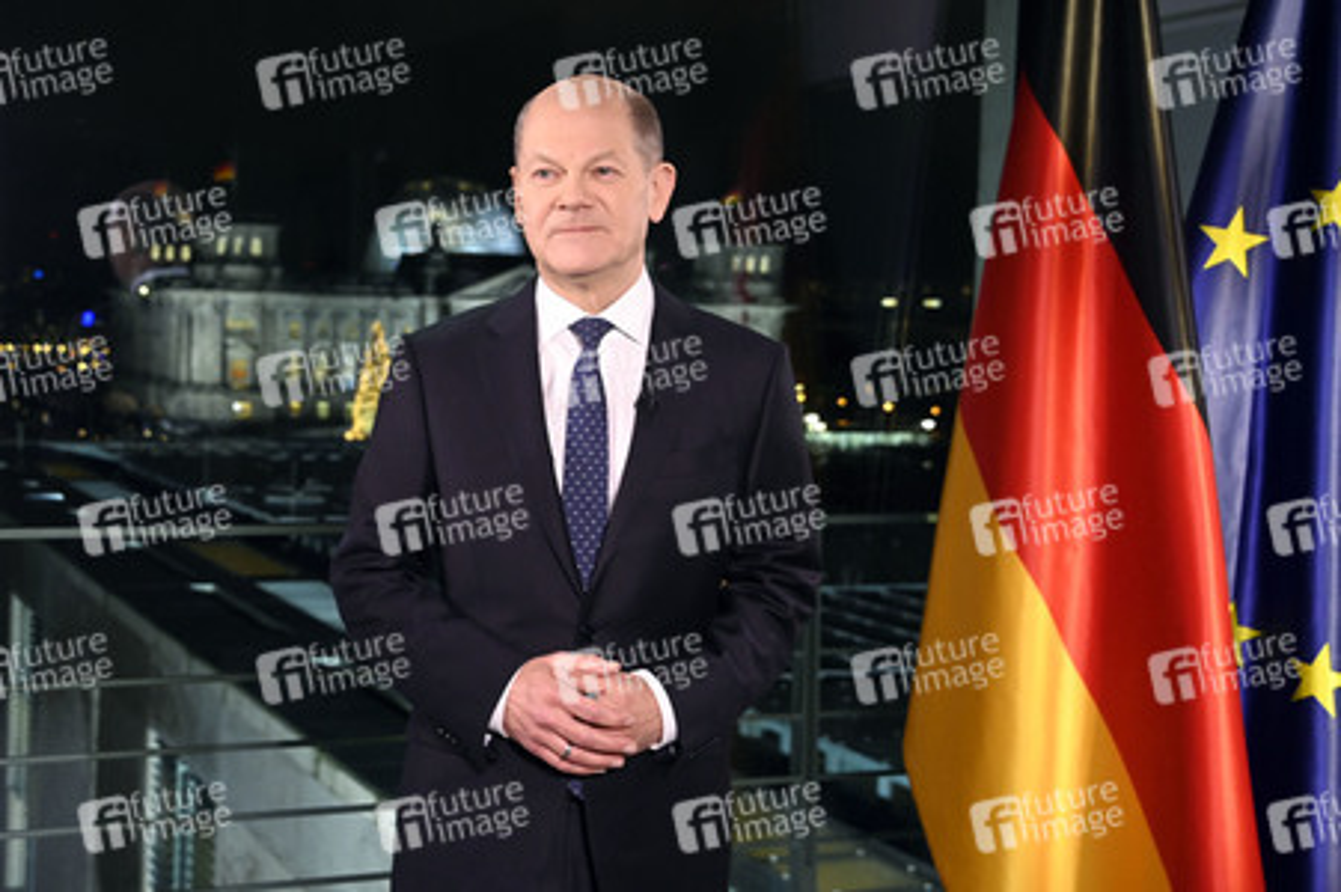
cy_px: 446
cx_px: 670
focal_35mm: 48
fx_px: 1787
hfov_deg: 41.1
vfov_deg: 28.0
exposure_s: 1/160
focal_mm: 48
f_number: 5
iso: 8000
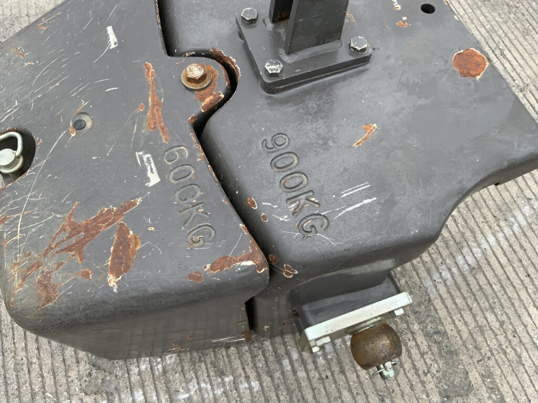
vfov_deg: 48.2
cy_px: 202
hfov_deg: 61.7
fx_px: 451
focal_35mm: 29
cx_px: 269
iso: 16
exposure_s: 1/691
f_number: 1.8
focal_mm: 3
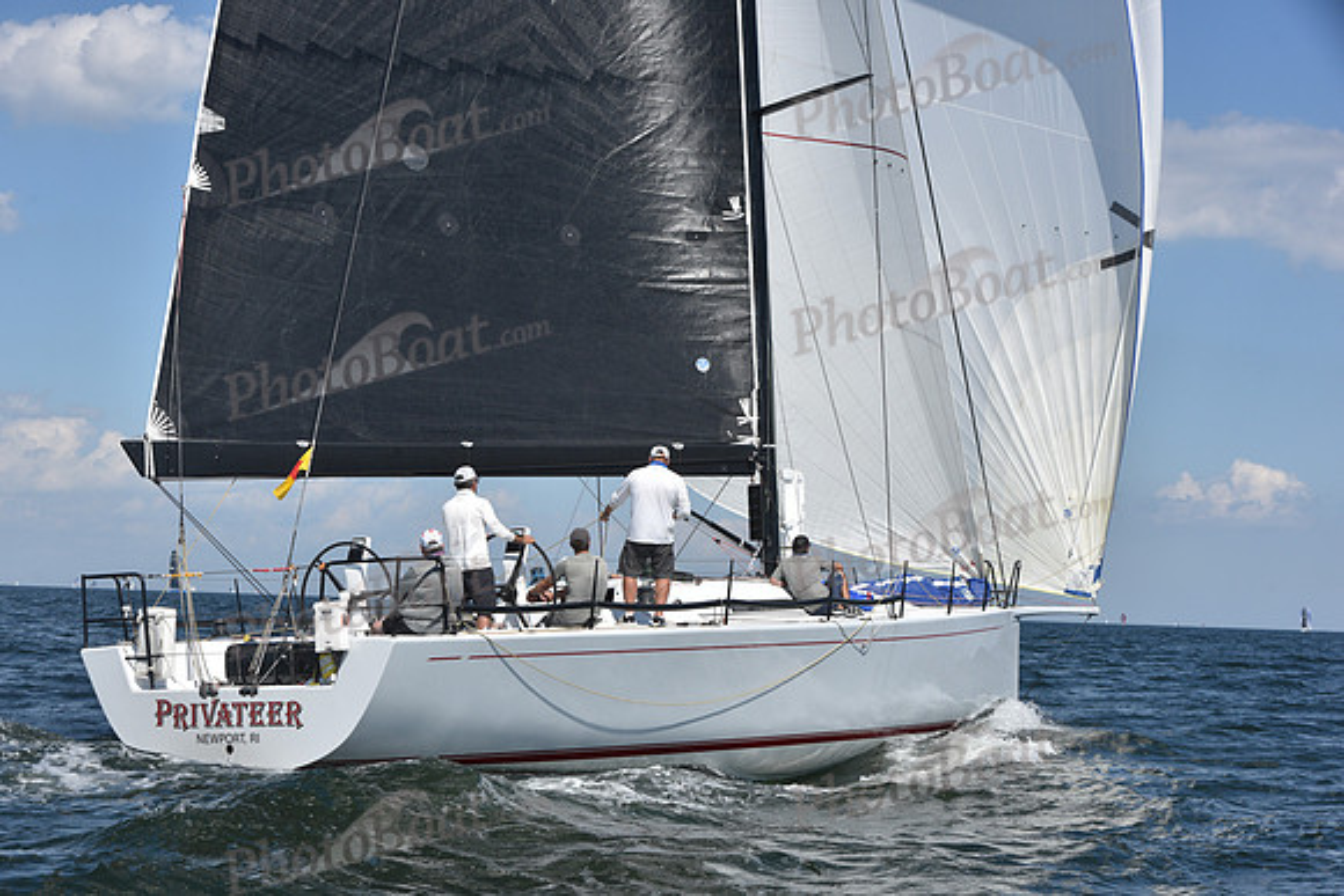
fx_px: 2614
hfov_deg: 28.8
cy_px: 448
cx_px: 672
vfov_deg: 19.5
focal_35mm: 70
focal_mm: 70
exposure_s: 1/1250
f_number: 10
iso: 320
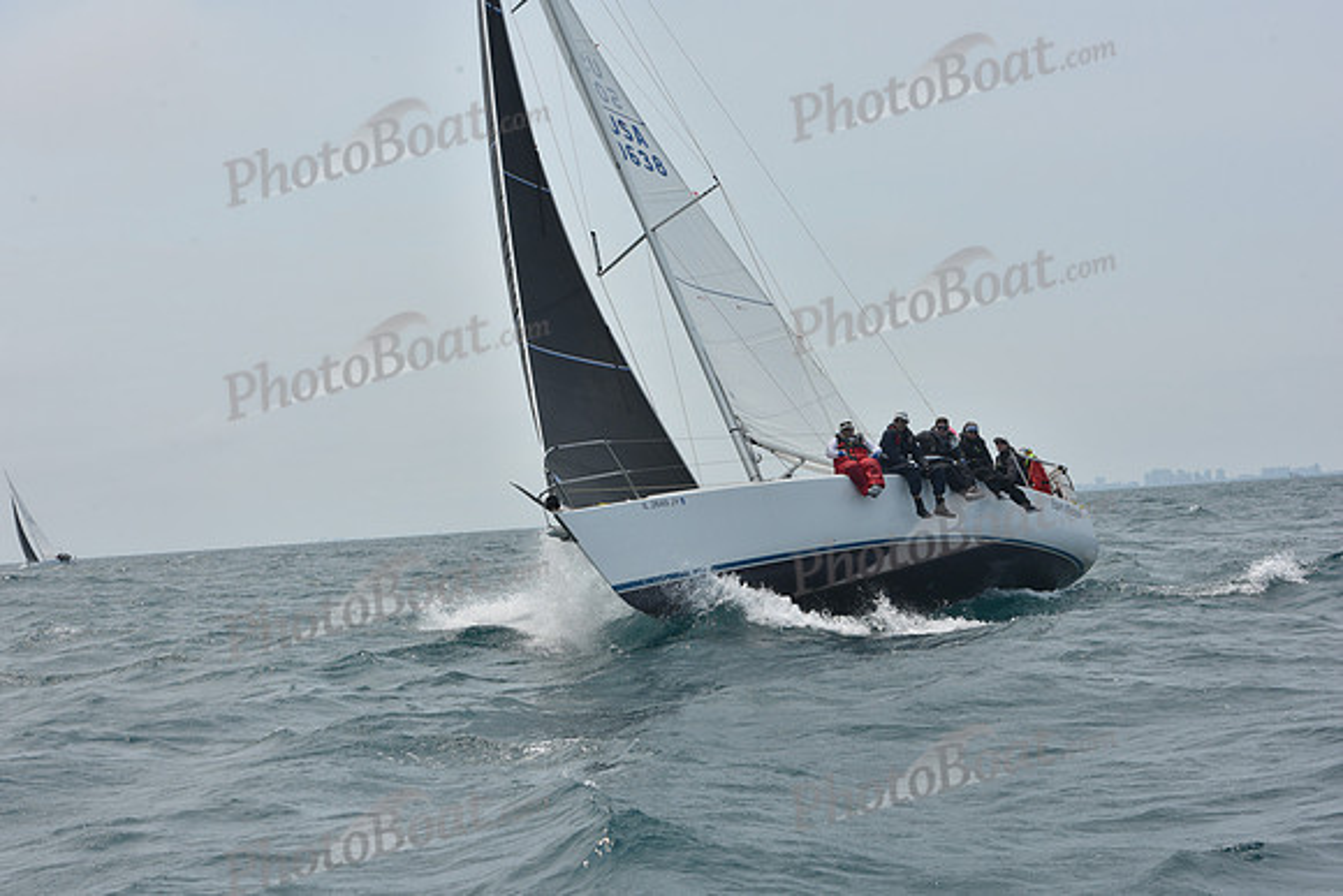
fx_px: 2612
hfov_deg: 28.8
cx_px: 672
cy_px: 448
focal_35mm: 70
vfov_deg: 19.5
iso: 250
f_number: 13
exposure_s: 1/800
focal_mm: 70
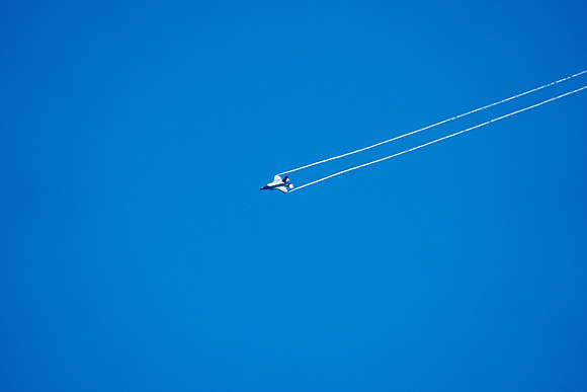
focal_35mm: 400
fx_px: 6523
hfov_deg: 5.2
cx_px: 294
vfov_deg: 3.4
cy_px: 196
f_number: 10
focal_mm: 400
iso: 640
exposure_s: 1/1250
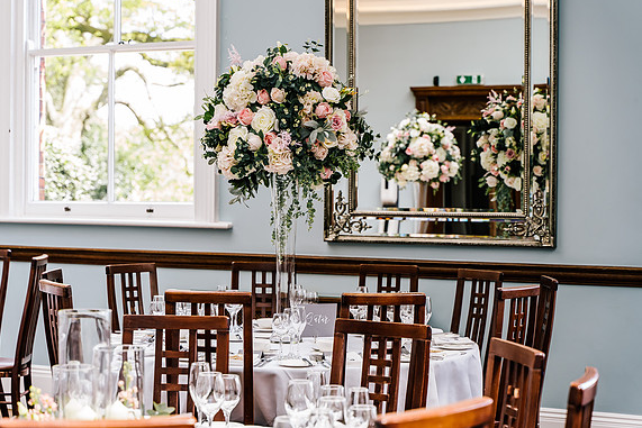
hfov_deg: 25.7
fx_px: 1409
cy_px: 212
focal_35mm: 79
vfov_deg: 17.3
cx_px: 317
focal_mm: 75
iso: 800
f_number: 4.5
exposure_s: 1/200
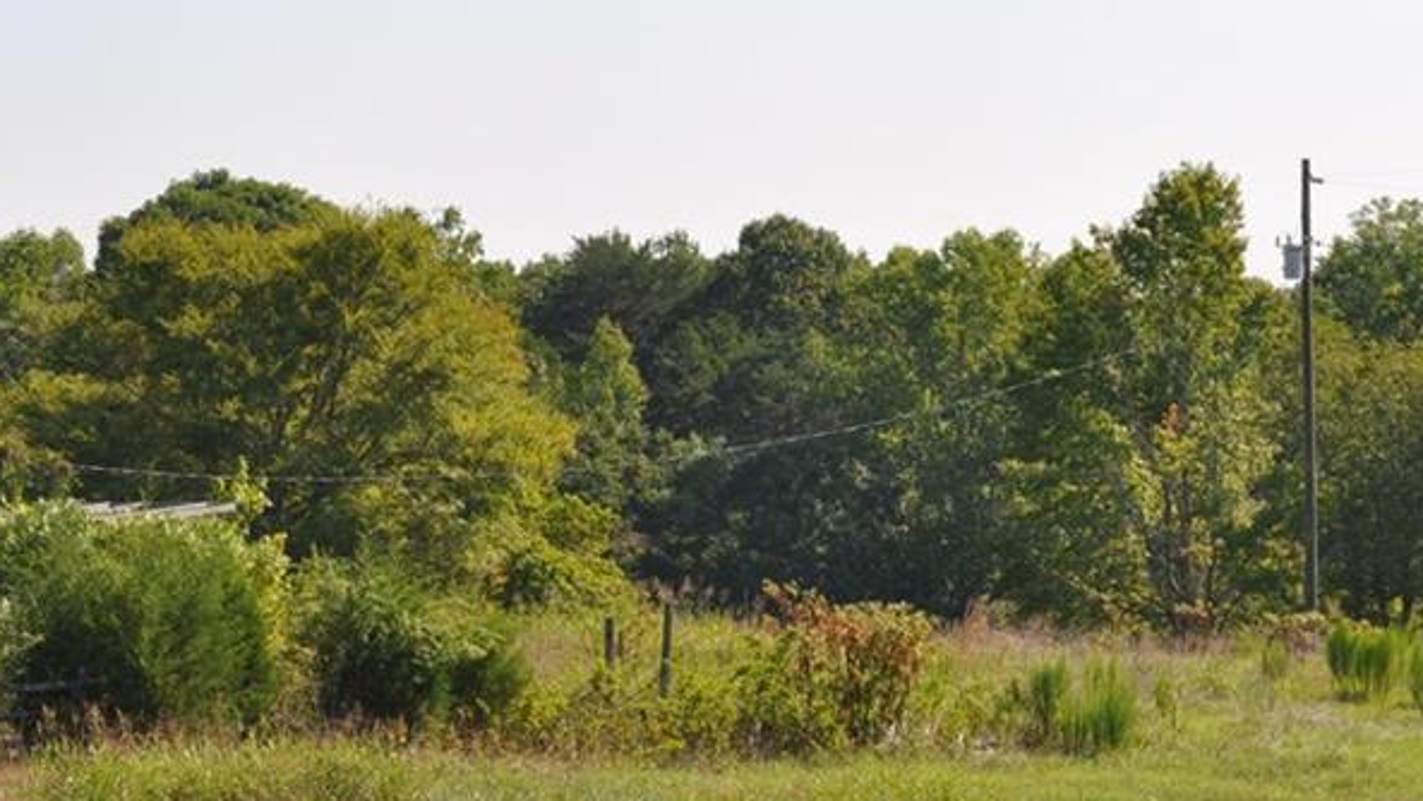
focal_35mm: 149
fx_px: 5620
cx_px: 1159
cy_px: 335
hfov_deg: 14.3
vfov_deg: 8.2
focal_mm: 55
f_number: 13
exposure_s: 1/200
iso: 200
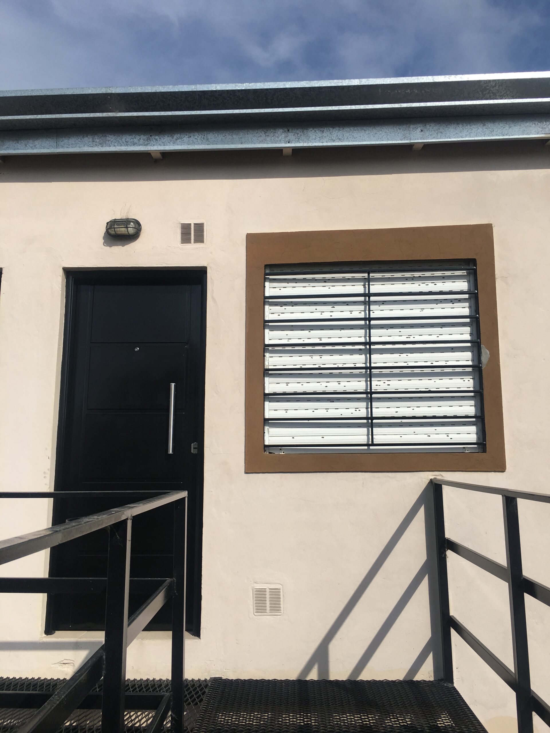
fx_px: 614
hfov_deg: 48.2
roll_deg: +0.0
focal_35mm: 29
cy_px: 366
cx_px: 275
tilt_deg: +10.2
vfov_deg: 61.7
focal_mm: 4.15
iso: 25
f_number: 2.2
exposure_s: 1/3205
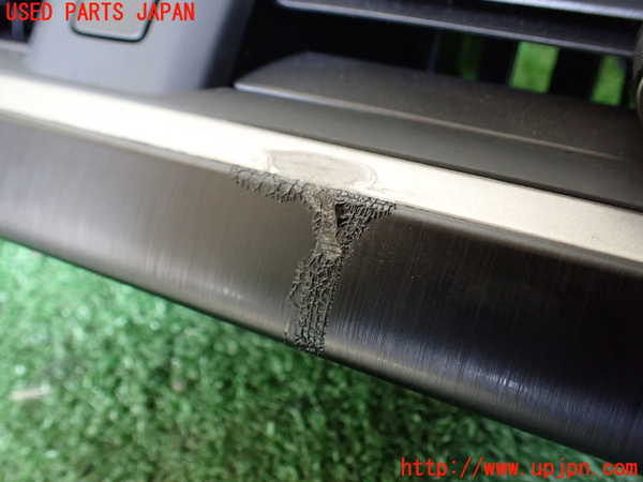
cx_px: 322
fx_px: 557
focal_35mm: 30
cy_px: 241
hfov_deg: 60.0
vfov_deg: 46.8
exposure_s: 1/60
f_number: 2.3
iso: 800
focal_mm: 5.4
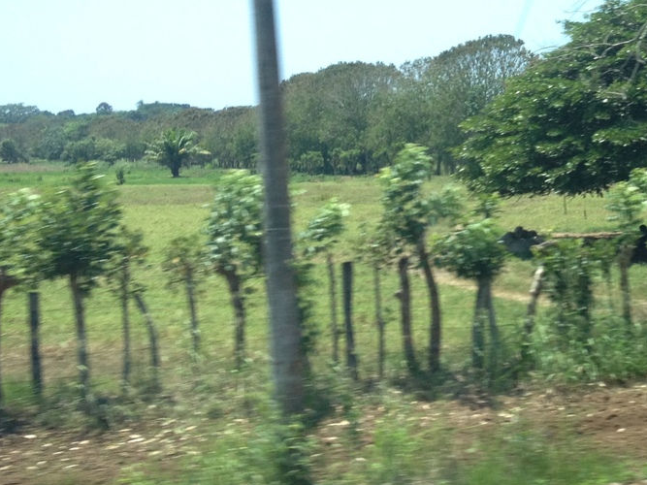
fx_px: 1570
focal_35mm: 84
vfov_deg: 17.4
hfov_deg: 22.1
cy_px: 77
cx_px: 697
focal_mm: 4.28
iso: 50
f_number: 2.4
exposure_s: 1/229
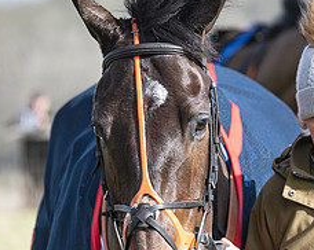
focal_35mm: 418
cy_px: 209
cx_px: 287
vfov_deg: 3.7
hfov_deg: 4.6
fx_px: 3881
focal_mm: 100
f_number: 2.8
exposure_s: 1/1600
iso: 160
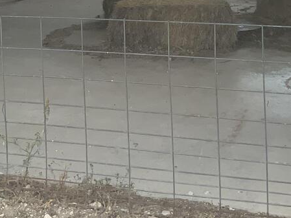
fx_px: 782
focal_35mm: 93
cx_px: 85
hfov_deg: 21.0
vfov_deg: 14.8
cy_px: -112
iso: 16
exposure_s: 1/666
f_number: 1.8
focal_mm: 3
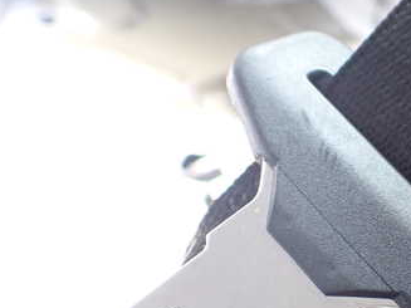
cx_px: 372
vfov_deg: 26.4
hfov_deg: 33.1
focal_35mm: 55
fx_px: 653
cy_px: 196
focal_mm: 5.4
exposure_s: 1/125
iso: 400
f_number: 2.3
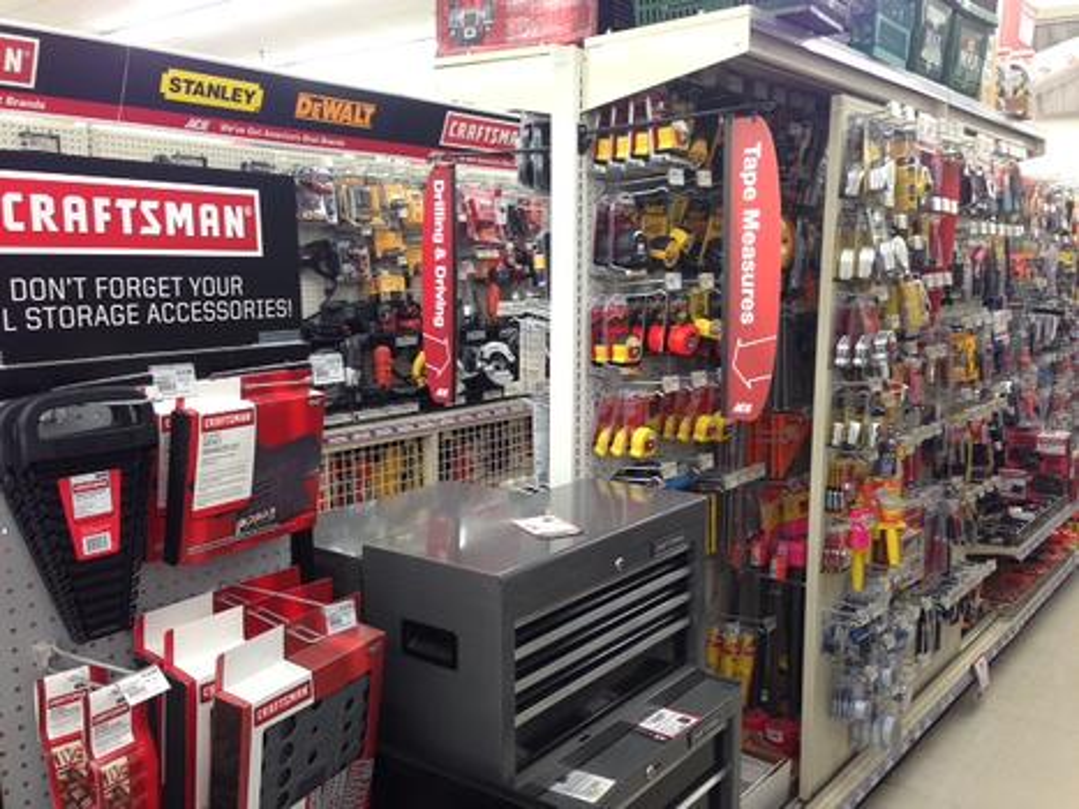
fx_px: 1028
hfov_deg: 55.4
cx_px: 540
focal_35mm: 33
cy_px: 404
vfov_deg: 42.9
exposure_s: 1/20
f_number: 2.4
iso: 80
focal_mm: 4.12
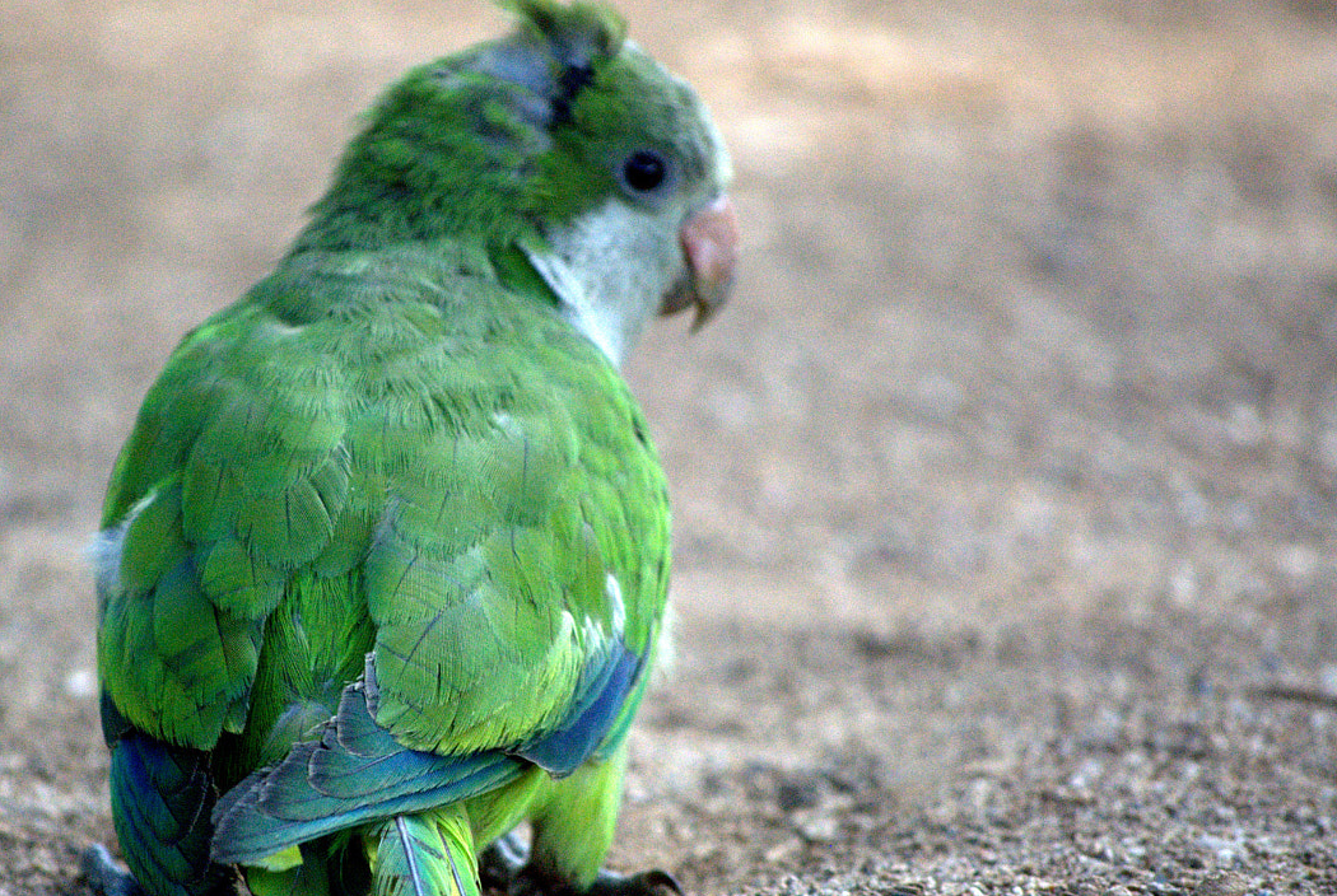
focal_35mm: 457
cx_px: 525
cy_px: 522
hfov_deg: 4.5
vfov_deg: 3.0
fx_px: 17001
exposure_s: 1/500
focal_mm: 200
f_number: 5.6
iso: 800
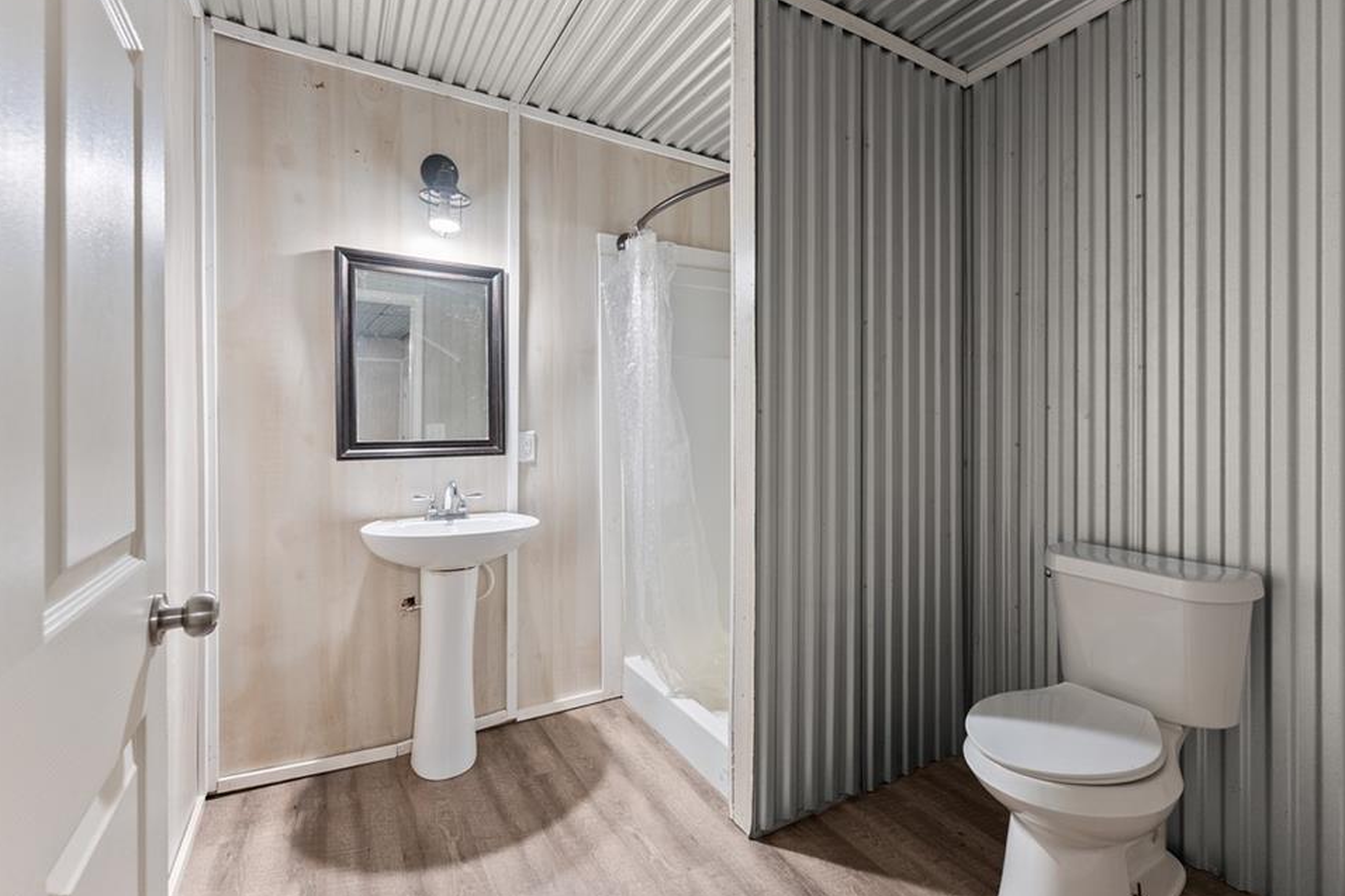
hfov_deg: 100.4
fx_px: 560
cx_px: 665
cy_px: 438
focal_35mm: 15
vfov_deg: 77.3
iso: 800
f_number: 7.1
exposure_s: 1/2.5
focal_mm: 14
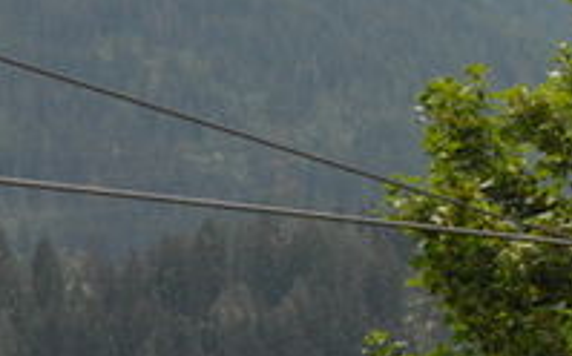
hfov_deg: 6.5
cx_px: 673
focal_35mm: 323
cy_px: -144
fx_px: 5031
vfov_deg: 4.0
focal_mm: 70
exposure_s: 1/750
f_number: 14
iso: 1250
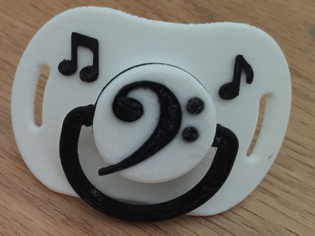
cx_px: -24
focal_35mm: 64
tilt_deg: -50.7
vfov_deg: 22.7
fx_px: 582
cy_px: 179
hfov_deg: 27.8
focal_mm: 4.15
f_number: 2.2
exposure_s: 1/4
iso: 125
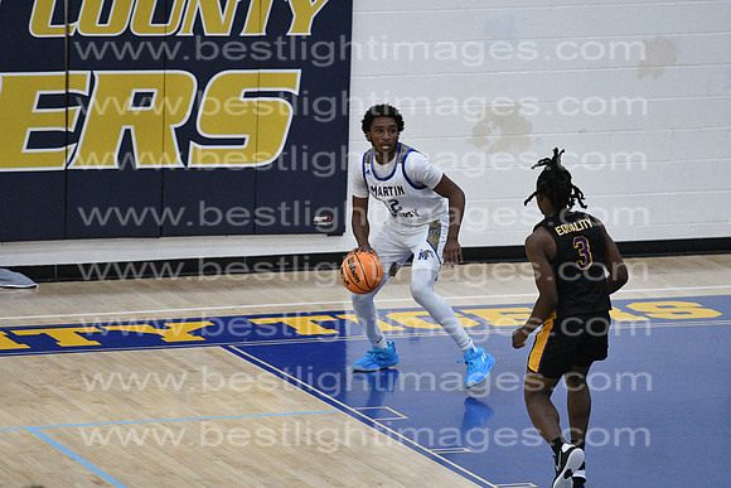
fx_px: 5788
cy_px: 244
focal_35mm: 285
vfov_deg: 4.8
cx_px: 366
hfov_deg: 7.2
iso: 5600
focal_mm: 190
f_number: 3.5
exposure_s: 1/800
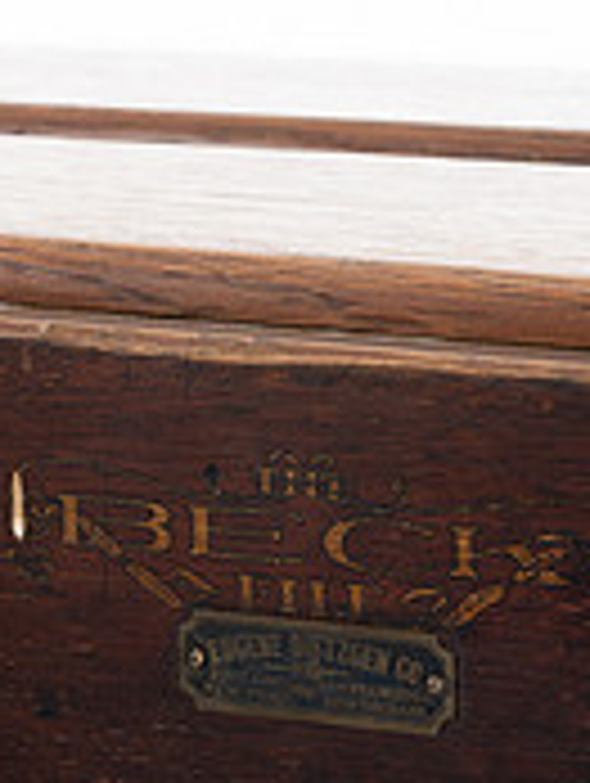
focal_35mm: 224
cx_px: 203
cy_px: 644
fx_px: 5078
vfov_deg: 8.8
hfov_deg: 6.6
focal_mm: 70
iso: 200
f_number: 9
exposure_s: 1/160
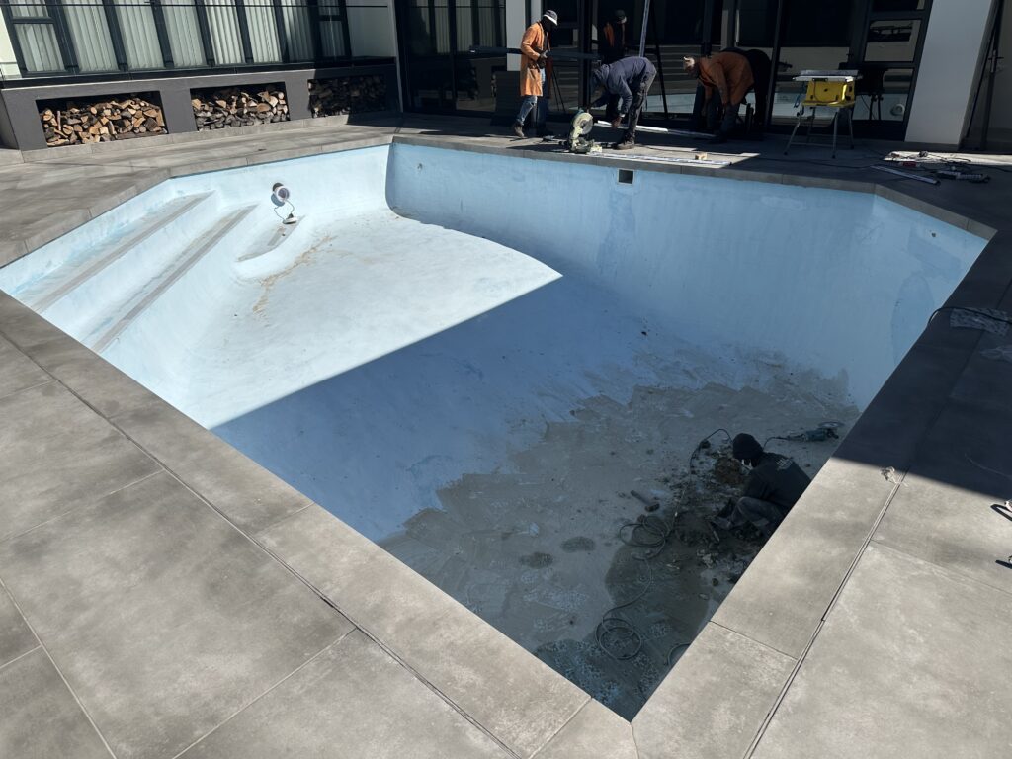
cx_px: 506
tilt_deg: -24.5
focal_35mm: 24
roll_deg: +1.6
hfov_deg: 71.6
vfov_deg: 56.8
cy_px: 380
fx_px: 702
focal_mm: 6.86
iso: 80
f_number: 1.78
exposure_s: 1/7576
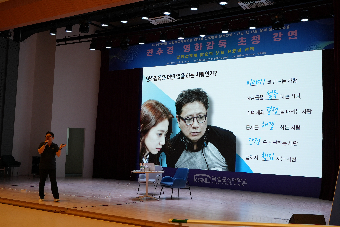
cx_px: 170
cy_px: 114
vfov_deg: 31.9
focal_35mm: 42
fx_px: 397
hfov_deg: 46.4
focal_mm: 28
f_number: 4
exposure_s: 1/160
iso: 400
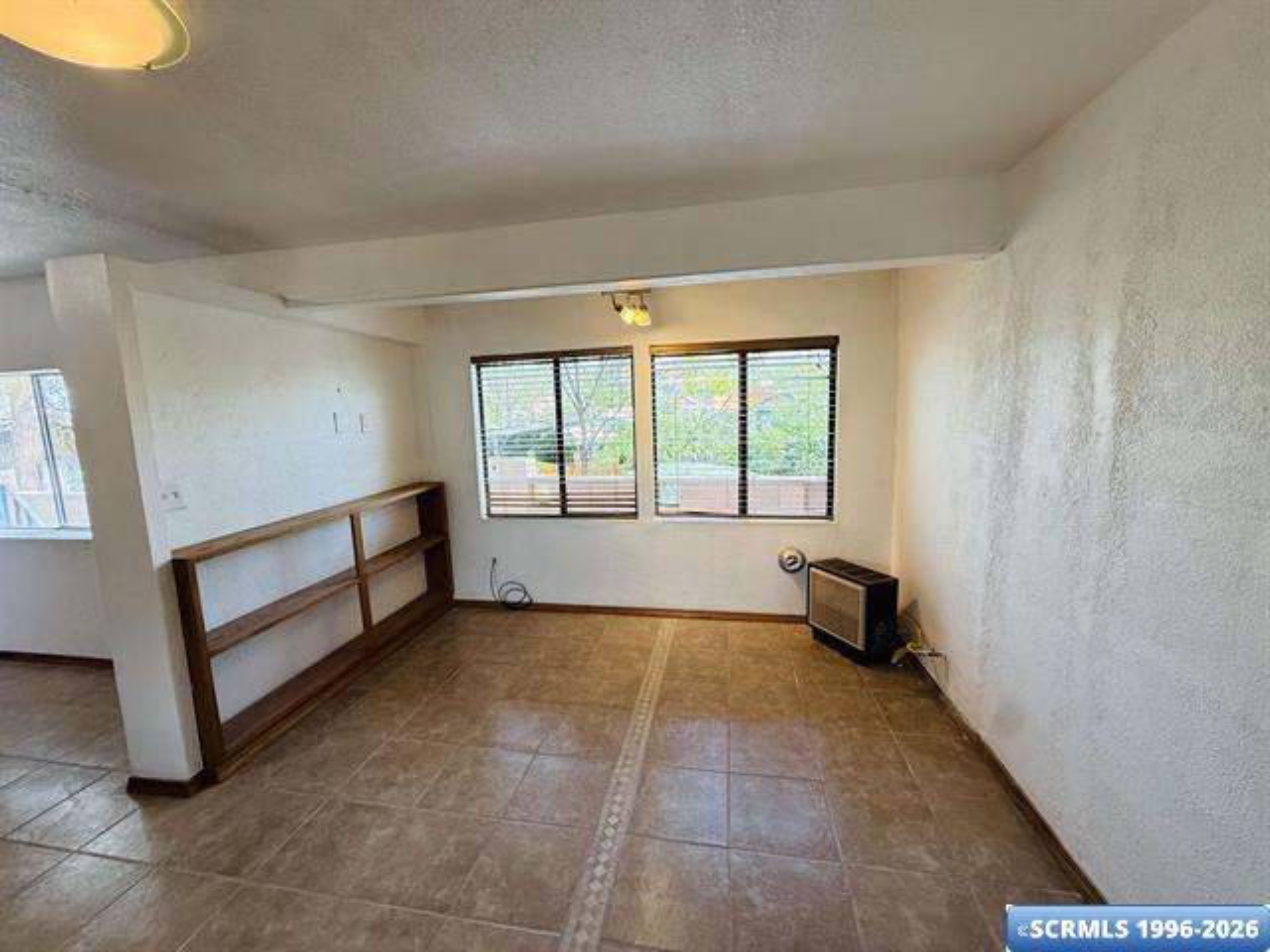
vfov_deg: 85.7
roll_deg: +1.2
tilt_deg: -8.4
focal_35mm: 14
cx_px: 635
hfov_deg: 102.1
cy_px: 476
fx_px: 514
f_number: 2.2
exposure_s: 1/120
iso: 80
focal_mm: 2.22
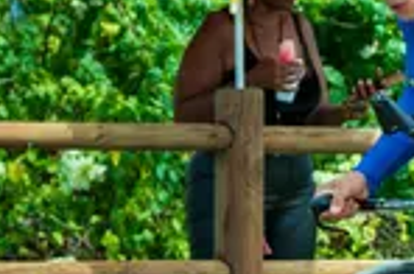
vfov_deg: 2.2
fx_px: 7069
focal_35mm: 616
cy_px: 180
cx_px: 632
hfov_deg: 3.3
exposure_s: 1/1000
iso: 1000
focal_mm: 190
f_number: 7.1
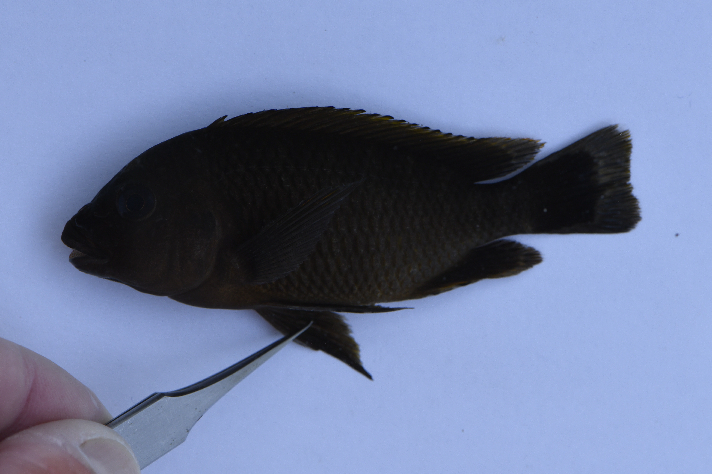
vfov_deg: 10.9
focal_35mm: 126
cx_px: 356
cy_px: 237
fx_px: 2491
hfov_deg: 16.3
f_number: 10
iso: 400
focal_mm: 105
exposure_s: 1/125
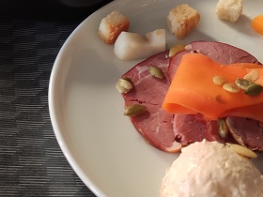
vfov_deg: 15.7
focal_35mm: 93
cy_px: 18
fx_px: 707
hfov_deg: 20.9
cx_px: 59
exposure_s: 1/33
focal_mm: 4.77
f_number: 1.75
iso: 565
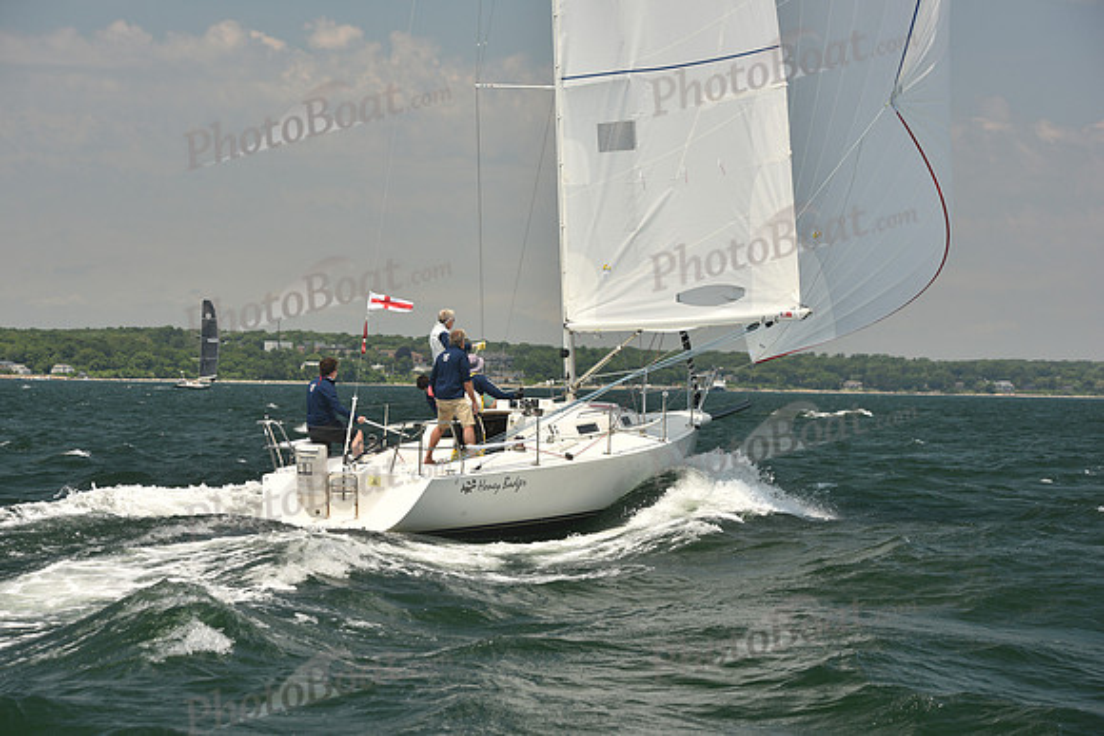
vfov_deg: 14.4
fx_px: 2914
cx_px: 552
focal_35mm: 95
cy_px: 368
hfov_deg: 21.5
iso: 250
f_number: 6.3
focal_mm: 95
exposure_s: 1/640
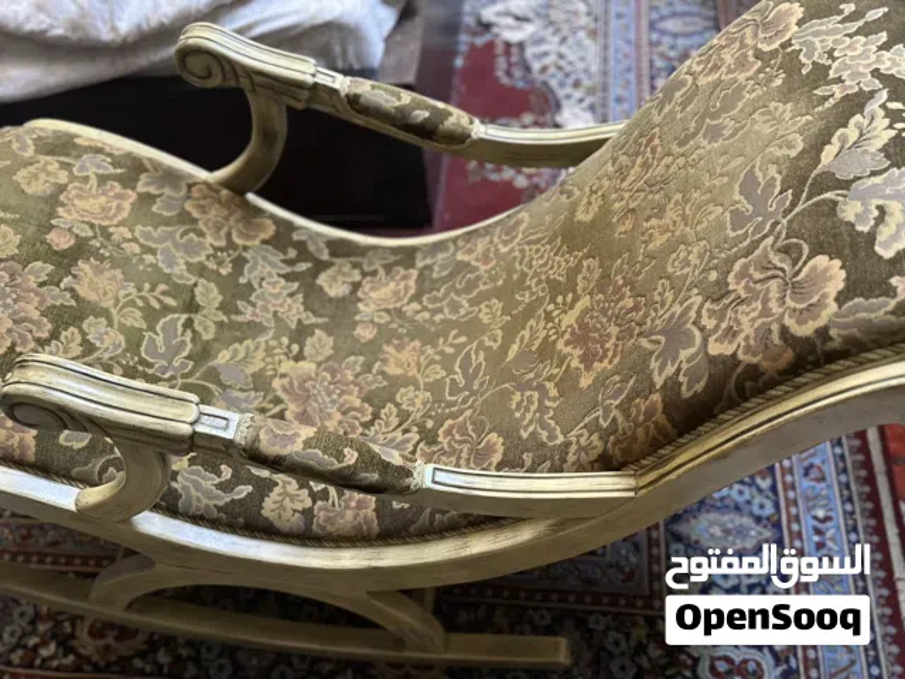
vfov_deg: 56.8
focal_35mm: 24
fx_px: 627
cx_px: 452
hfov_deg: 71.6
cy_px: 340
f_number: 1.78
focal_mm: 6.86
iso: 640
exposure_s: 1/33
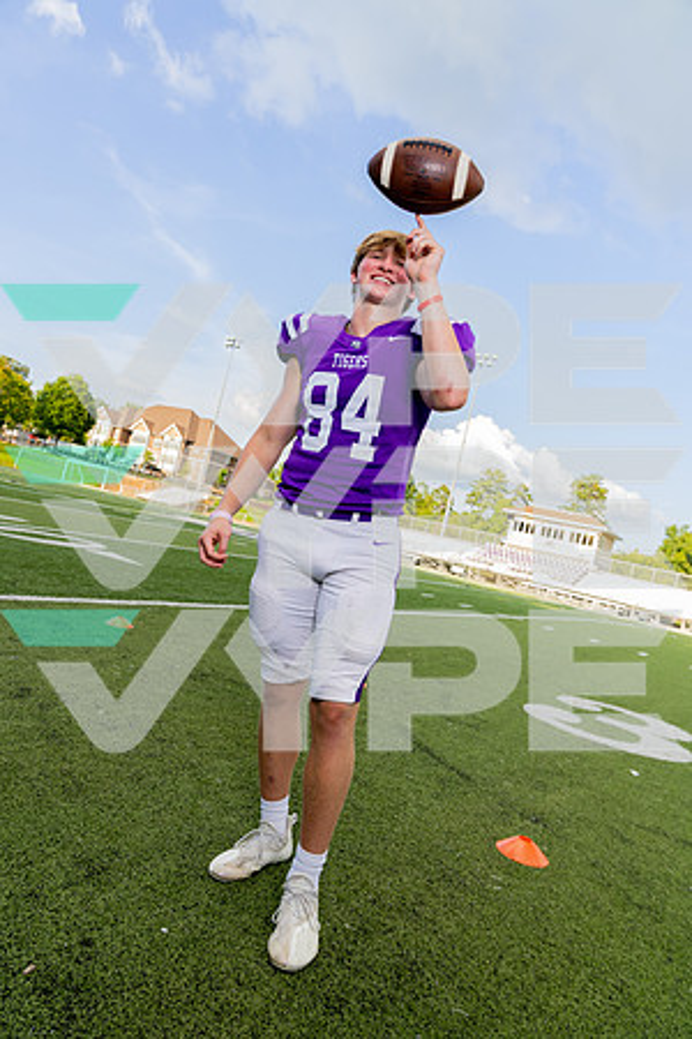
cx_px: 346
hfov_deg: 53.1
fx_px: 692
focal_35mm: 24
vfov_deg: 73.7
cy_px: 520
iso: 200
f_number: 5.6
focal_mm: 24
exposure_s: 1/200
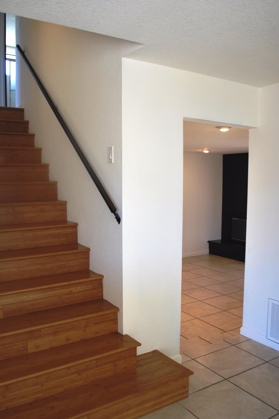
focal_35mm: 31
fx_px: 360
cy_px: 211
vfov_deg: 60.3
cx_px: 138
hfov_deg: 42.3
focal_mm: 20
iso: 200
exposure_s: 1/40
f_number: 3.8
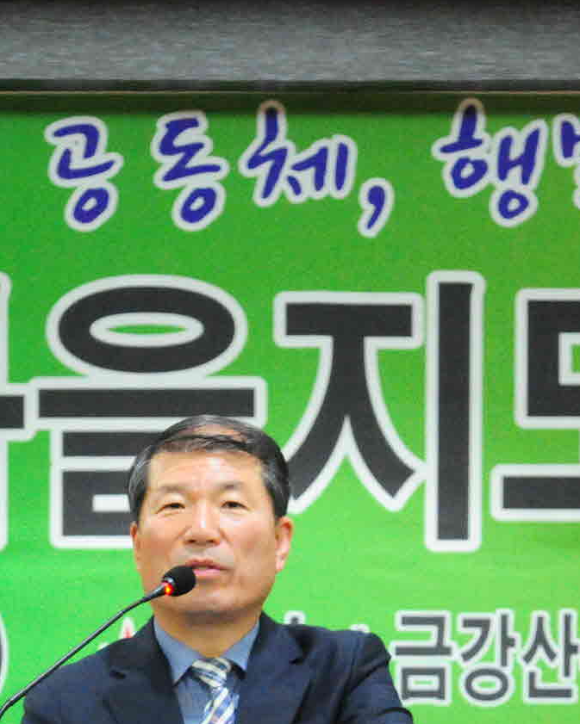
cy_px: 776
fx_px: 14481
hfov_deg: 2.3
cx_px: 254
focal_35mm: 675
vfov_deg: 2.9
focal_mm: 200
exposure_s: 1/60
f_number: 7.1
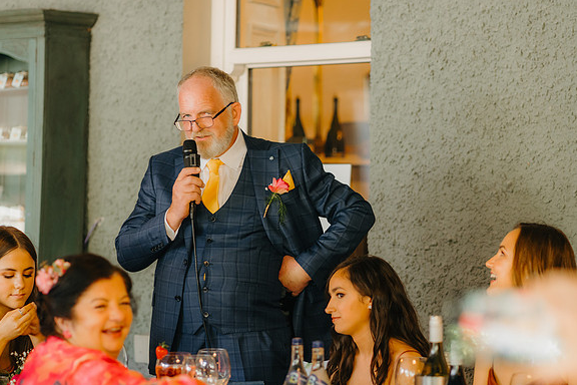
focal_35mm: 128
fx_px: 2051
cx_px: 287
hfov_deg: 16.0
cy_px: 192
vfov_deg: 10.7
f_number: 2
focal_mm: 85
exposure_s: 1/200
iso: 1250
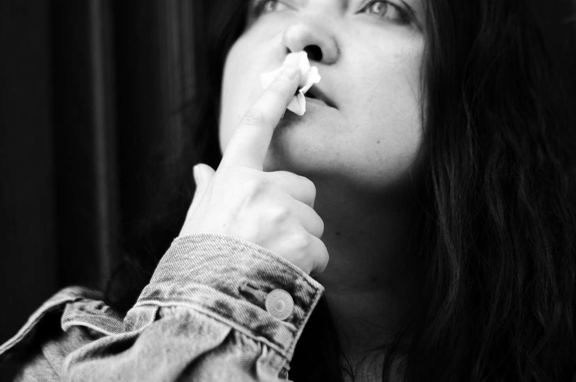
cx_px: 290
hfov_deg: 15.8
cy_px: 120
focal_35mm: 130
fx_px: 2076
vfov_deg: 10.5
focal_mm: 50
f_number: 1.4
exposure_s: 1/500
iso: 125
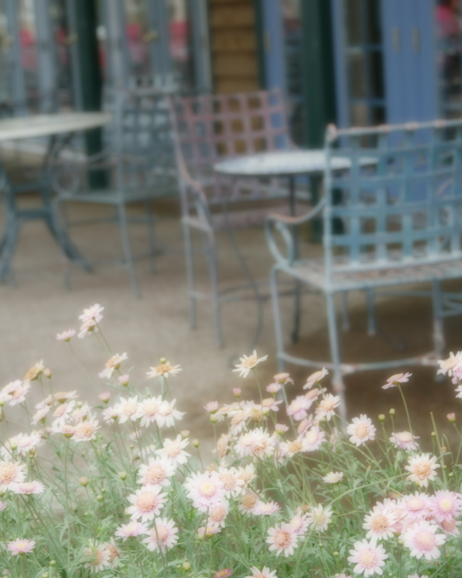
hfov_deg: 15.9
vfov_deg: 19.8
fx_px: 1658
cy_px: 309
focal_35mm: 97
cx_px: 231
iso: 200
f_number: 4.9
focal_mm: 46
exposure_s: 1/125
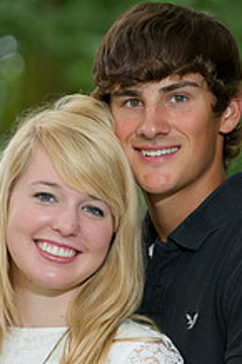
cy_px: 344
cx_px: 149
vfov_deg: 6.2
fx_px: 3343
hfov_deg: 4.1
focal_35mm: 331
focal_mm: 160
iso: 640
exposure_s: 1/320
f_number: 3.5
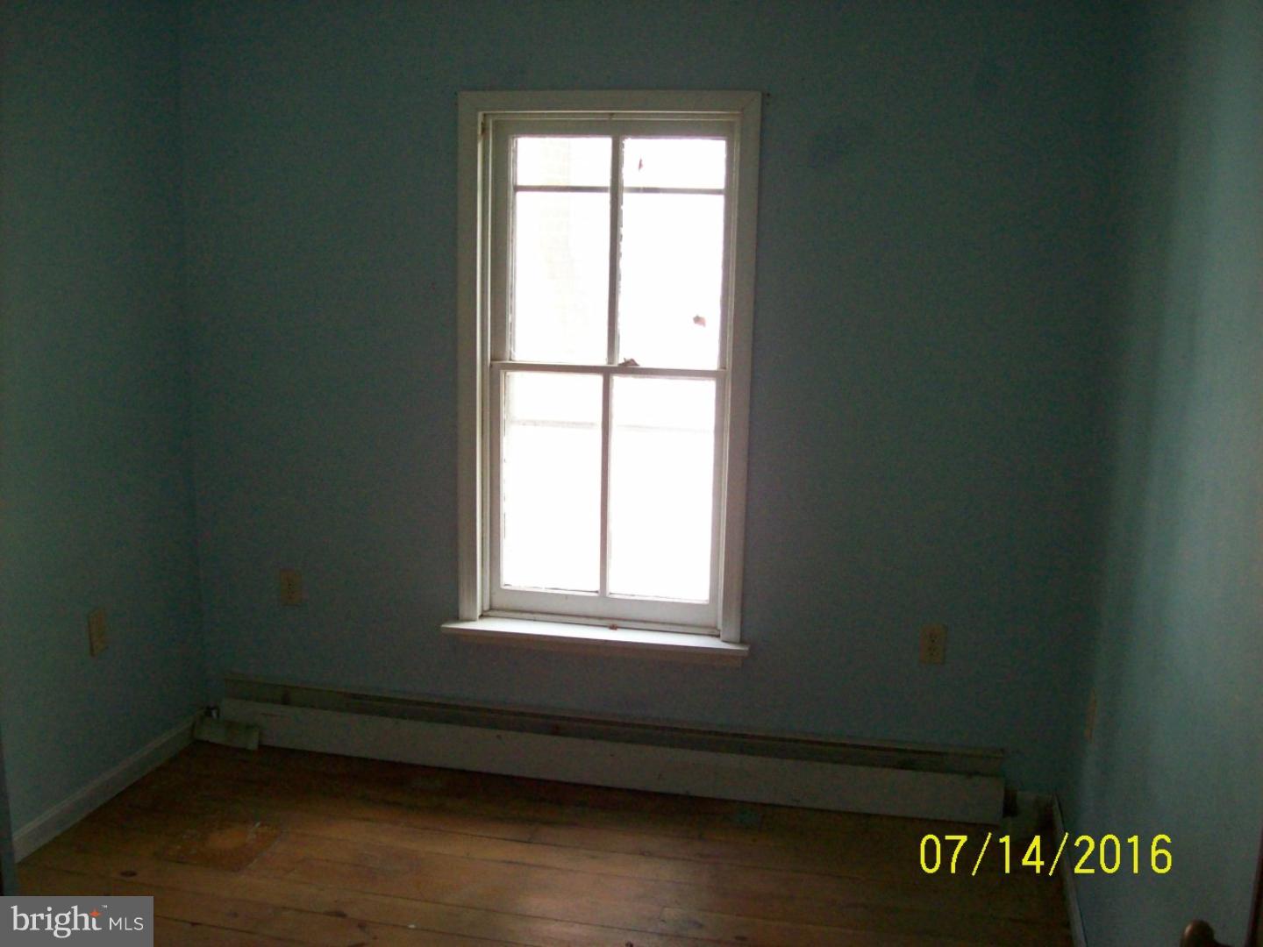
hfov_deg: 51.4
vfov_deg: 39.7
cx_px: 632
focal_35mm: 36
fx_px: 1313
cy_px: 474
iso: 200
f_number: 2.7
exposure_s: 1/132
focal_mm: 6
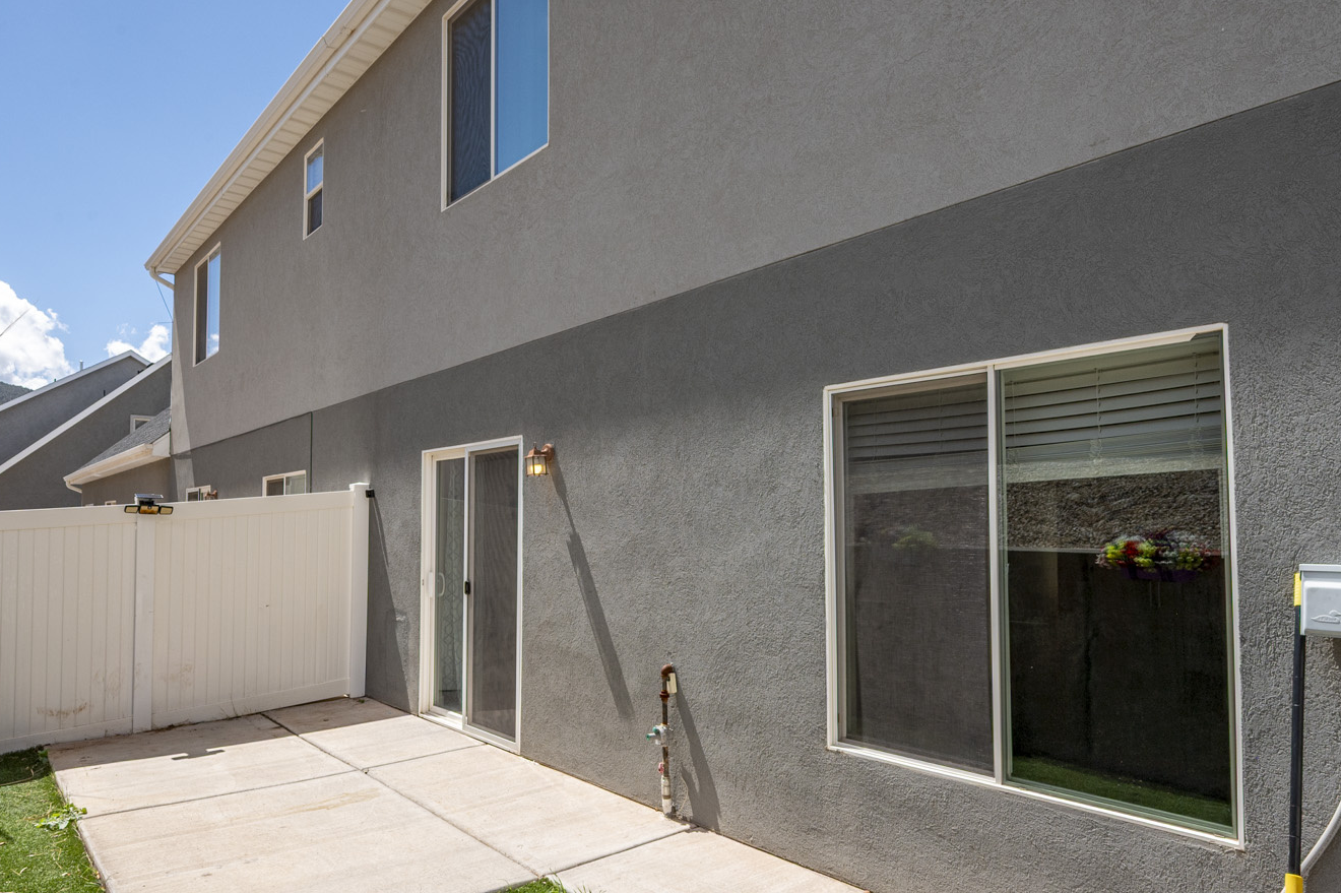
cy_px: 489
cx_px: 586
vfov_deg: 51.2
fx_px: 931
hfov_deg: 71.2
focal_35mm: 25
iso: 320
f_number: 14
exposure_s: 1/320
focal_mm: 16.5
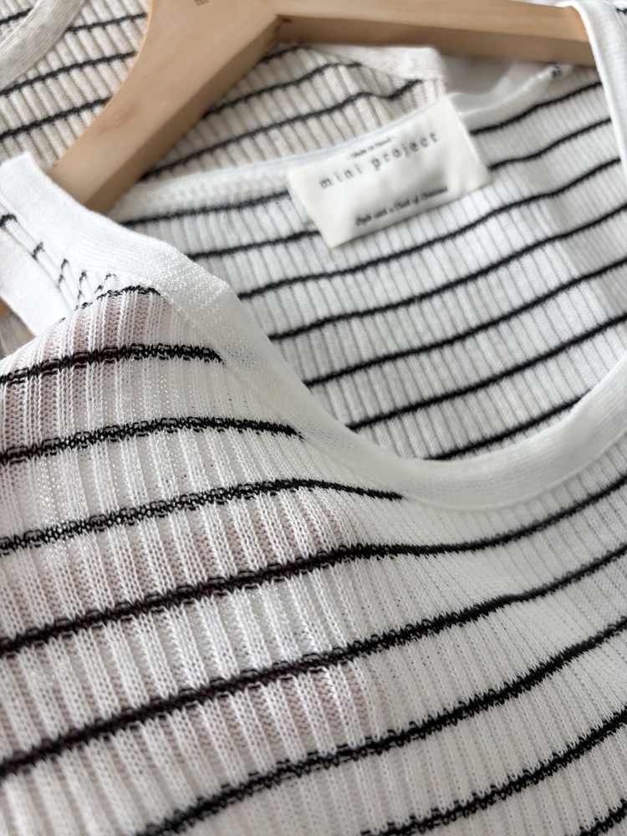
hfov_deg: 53.1
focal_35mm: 26
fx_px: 628
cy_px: 418
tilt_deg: -71.6
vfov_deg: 67.3
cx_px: 314
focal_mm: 5.96
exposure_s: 1/96
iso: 125
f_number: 1.6
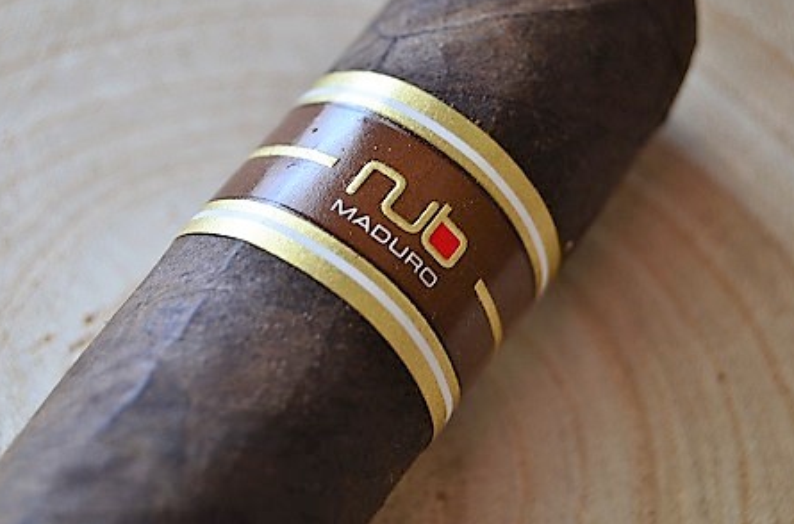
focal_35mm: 107
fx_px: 2345
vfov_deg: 12.8
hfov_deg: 19.2
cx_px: 418
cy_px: 237
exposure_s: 1/40
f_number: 5.6
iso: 160
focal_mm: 55
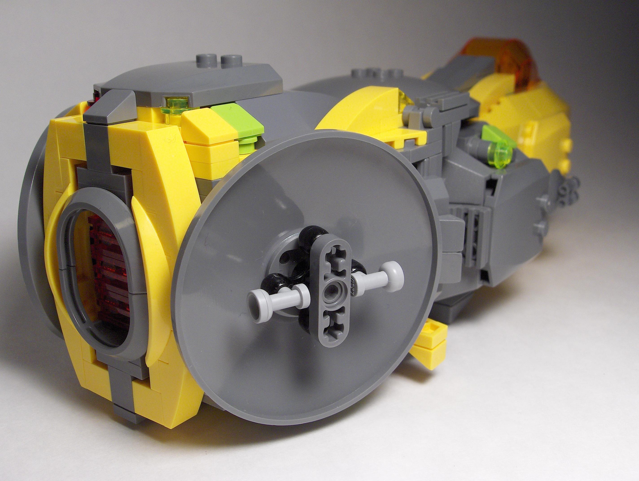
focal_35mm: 39
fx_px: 721
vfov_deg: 36.9
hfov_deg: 47.8
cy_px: 240
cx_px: 320
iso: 200
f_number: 4.8
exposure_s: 1/53.2
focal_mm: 8
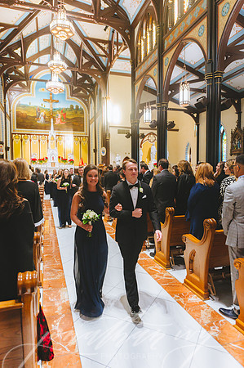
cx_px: 122
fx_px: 245
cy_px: 184
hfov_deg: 53.0
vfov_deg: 73.8
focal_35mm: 24
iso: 2500
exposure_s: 1/250
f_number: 3.2
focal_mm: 24
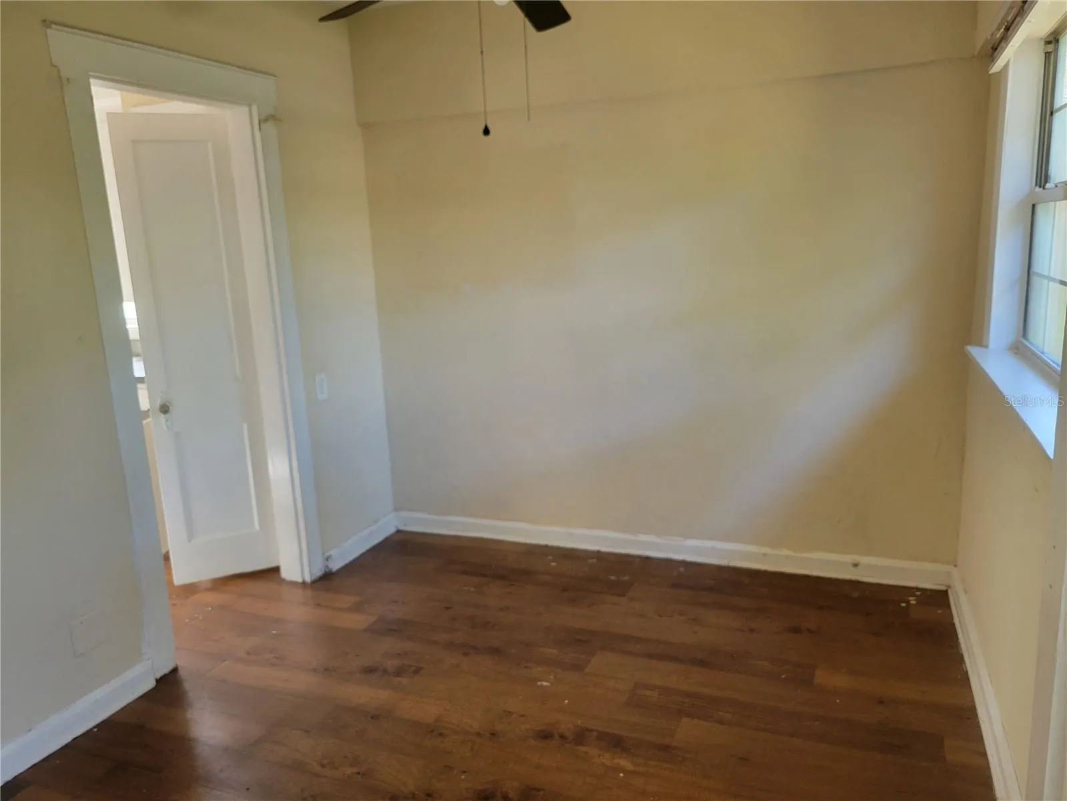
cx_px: 534
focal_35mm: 26
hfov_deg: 67.3
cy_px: 400
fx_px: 801
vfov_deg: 53.1
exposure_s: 1/60
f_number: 1.8
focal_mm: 5.4
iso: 200
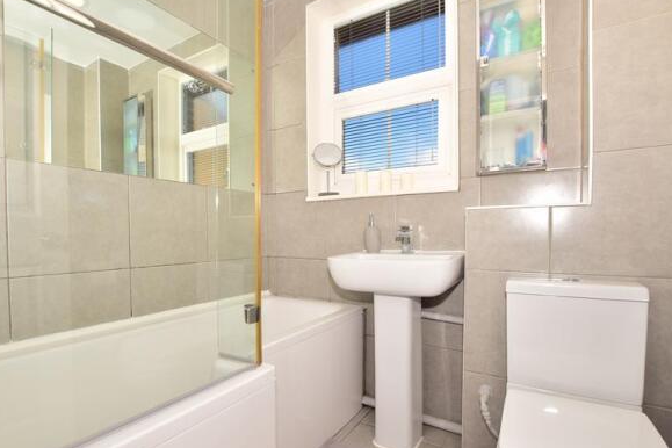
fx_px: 317
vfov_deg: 70.3
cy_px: 243
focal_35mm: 17
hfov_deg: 93.3
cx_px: 332
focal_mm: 10
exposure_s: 1/200
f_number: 11
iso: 200
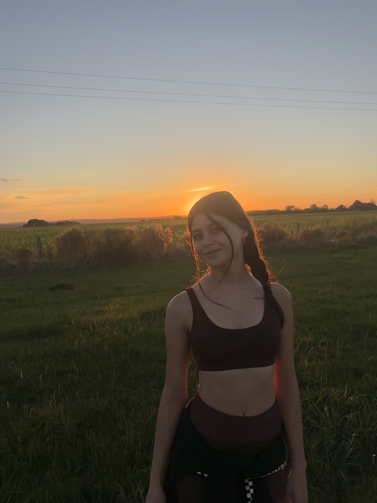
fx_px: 378
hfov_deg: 53.1
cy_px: 252
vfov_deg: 67.3
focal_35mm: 26
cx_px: 188
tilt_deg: -3.6
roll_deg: +1.3
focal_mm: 5.96
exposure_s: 1/2571
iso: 50
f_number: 1.6
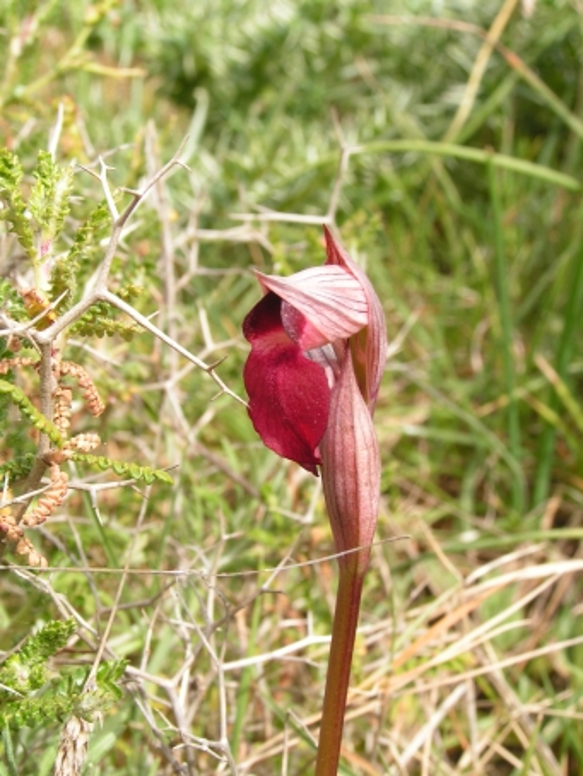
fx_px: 1503
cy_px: 388
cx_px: 292
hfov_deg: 22.0
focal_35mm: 67
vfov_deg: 29.0
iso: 50
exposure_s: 1/200
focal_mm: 11.1
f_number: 5.6
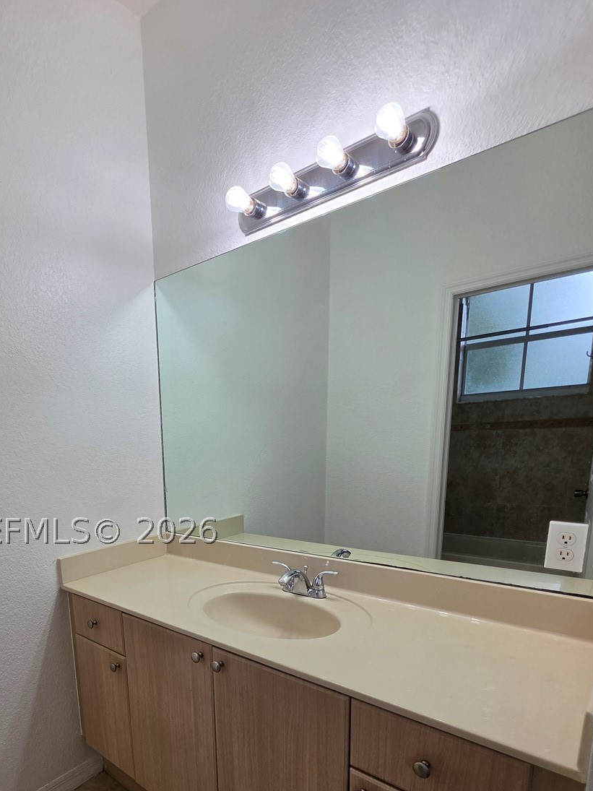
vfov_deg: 81.7
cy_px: 531
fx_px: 434
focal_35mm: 19
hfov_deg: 65.9
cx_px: 175
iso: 25
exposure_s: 1/120
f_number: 1.9
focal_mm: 2.2
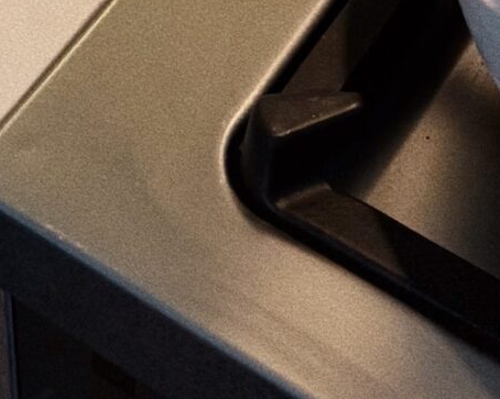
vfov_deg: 9.4
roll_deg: -1.2
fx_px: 1953
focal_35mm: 132
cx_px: 293
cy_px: -762
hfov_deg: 14.6
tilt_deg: -30.7
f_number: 1.78
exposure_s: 1/60
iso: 500
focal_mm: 6.76
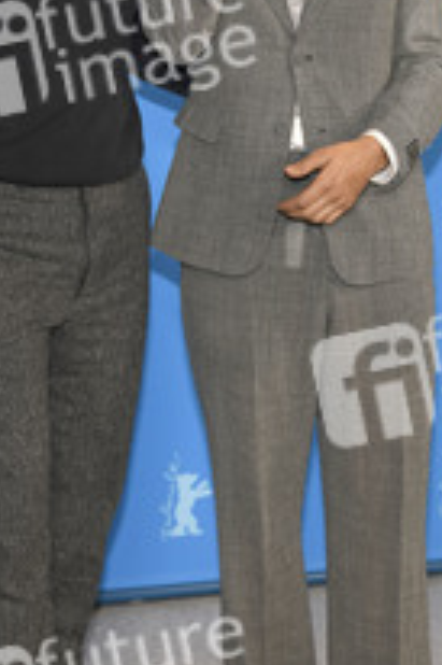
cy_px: 210
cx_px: 184
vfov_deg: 15.1
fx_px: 2509
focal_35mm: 136
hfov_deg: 10.1
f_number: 3.2
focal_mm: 70
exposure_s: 1/400
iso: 640
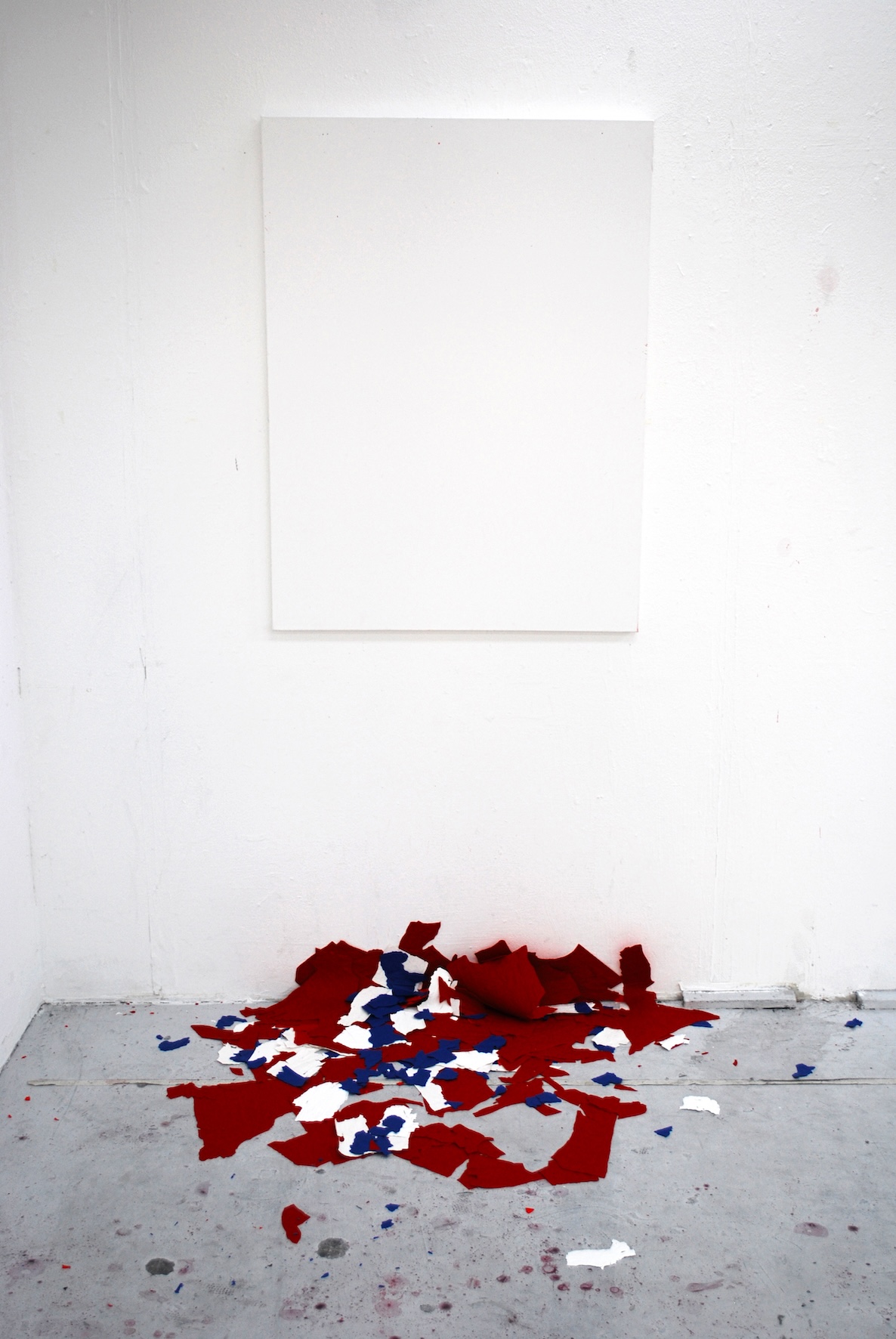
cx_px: 448
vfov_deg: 46.3
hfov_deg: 32.0
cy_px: 670
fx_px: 1564
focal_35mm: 42
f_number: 5
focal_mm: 28
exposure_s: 1/100
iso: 200
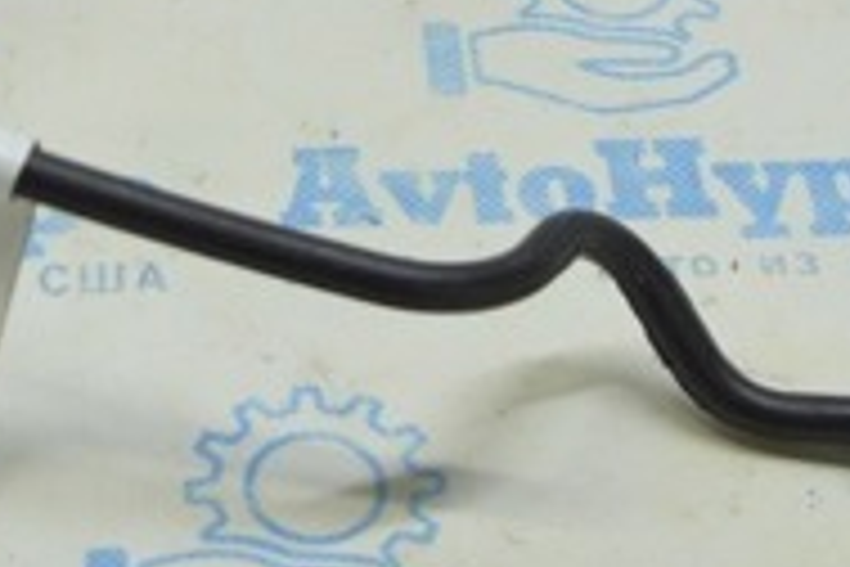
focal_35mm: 142
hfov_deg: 14.4
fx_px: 3353
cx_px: 153
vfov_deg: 9.5
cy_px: -110
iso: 400
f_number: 4.2
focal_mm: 28
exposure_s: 1/50
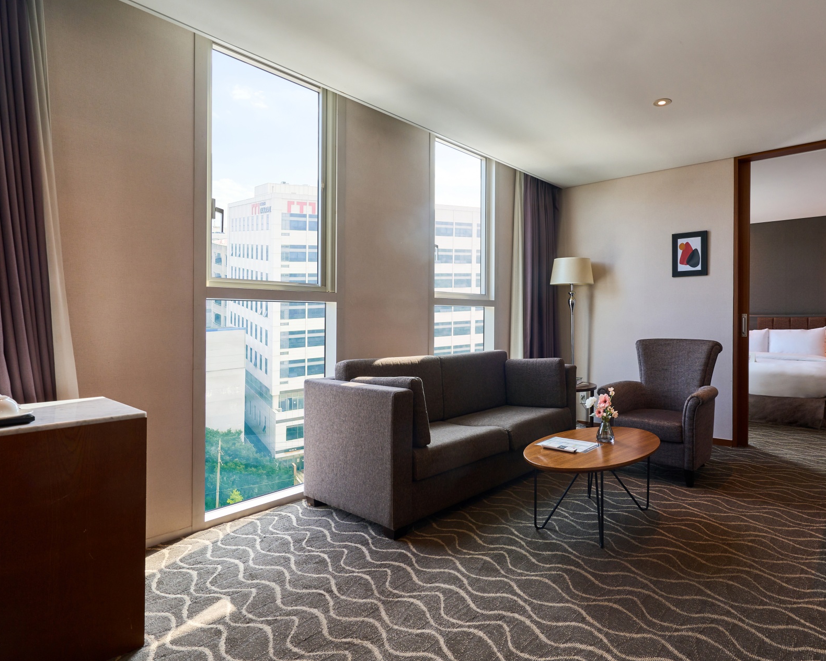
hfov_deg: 82.2
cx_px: 501
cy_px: 339
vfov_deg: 70.8
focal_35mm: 19
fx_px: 464
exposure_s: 1/15
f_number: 11
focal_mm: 16
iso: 250
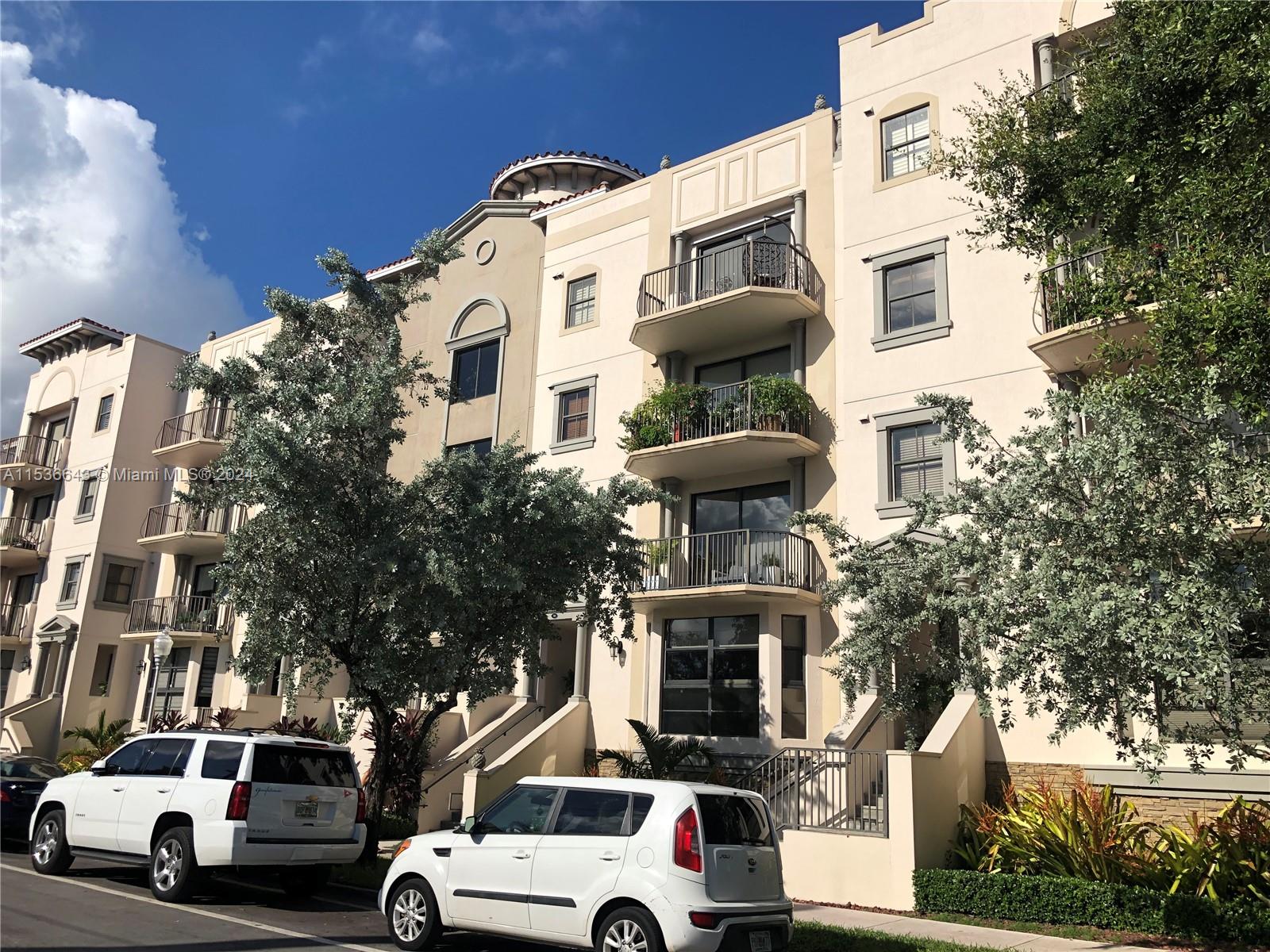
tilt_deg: +16.4
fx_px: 1027
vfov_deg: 49.7
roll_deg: -2.9
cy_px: 476
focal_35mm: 28
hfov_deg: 63.4
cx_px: 635
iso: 25
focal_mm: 3.99
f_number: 1.8
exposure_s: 1/3745
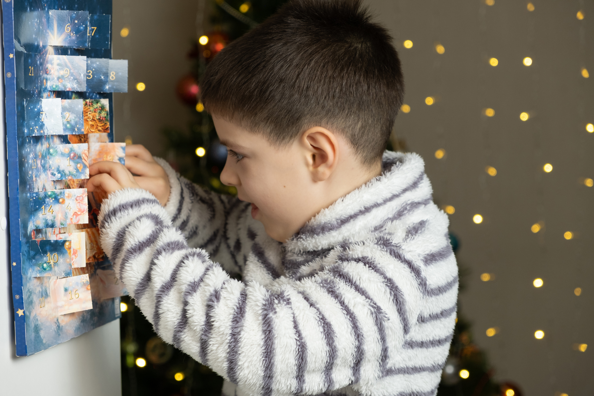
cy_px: 198
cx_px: 297
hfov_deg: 24.5
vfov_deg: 16.5
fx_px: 1369
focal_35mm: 83
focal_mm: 55
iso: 320
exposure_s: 1/180
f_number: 4
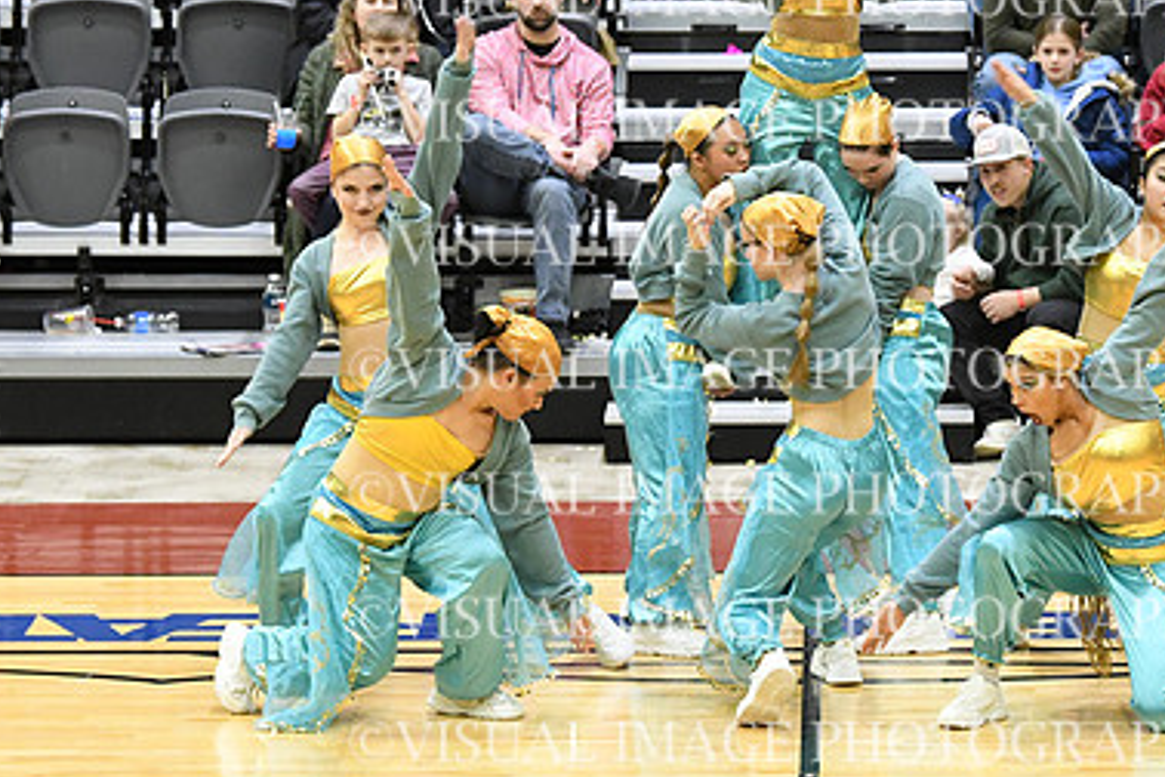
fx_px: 8349
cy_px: 307
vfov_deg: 5.3
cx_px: 795
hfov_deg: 8.0
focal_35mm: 258
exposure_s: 1/250
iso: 5000
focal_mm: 112
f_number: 4
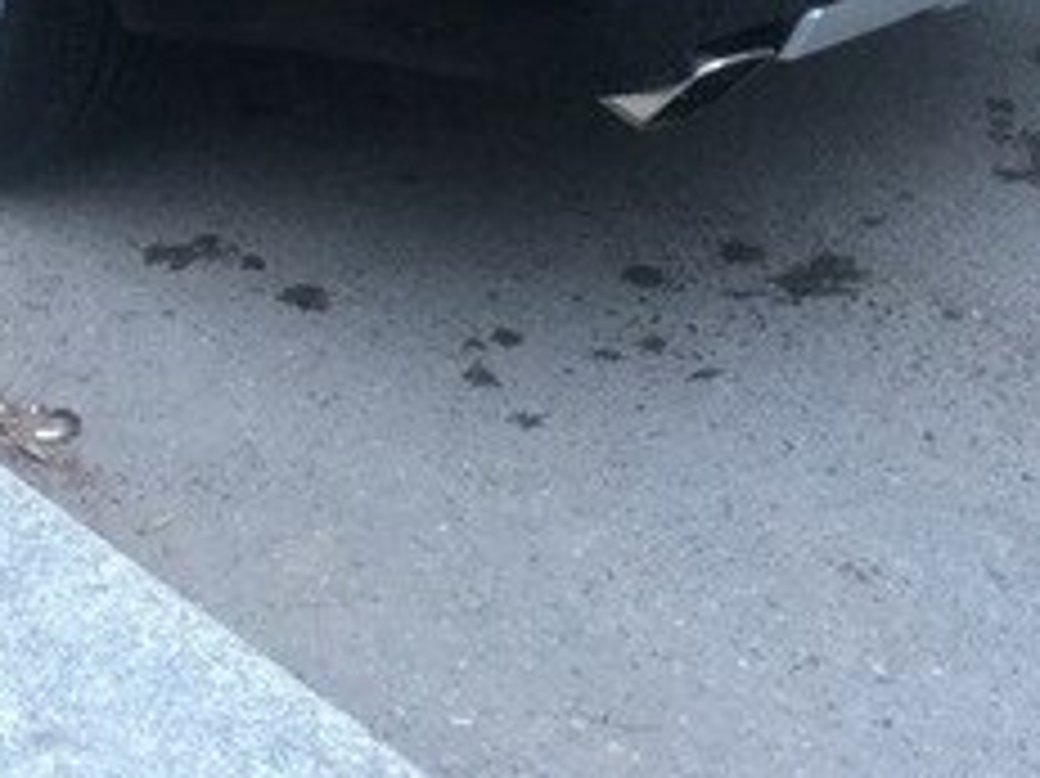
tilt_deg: -18.1
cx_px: 95
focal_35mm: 83
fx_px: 2492
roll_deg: +0.3
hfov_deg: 22.9
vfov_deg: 16.5
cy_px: -299
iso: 200
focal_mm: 4.15
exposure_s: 1/20
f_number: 2.2
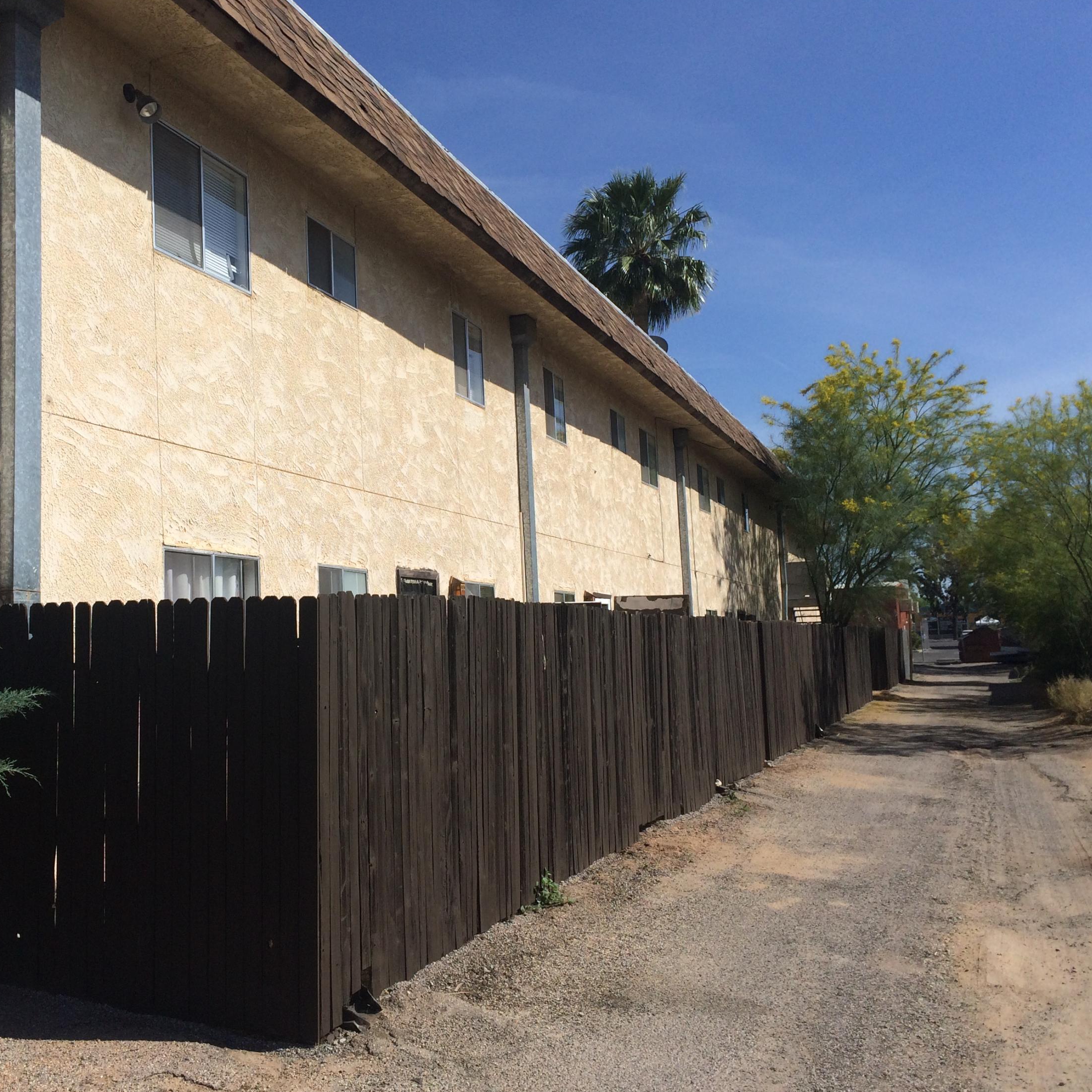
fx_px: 1249
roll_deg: +3.2
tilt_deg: +6.1
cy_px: 537
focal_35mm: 35
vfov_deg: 47.2
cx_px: 367
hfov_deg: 46.5
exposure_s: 1/3731
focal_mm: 4.15
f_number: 2.2
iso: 32
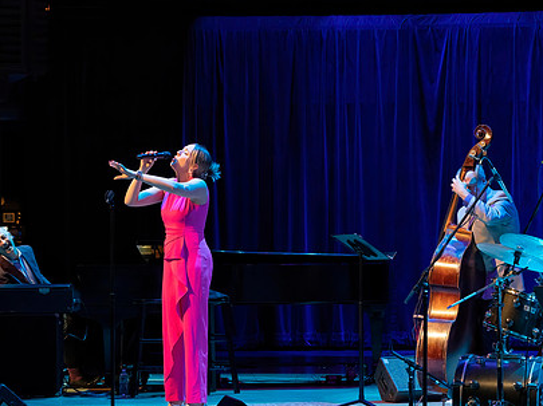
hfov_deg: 13.3
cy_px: 219
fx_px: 2335
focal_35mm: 149
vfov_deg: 9.9
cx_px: 314
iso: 5000
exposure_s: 1/250
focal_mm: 100
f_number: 7.1
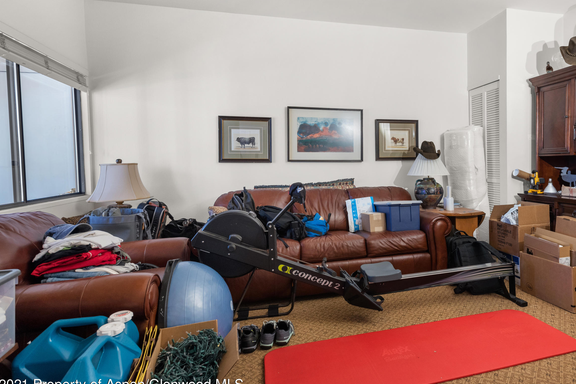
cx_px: 360
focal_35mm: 22
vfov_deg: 56.9
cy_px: 158
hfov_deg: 77.2
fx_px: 352
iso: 500
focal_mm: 17
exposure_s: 1/20
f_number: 7.1
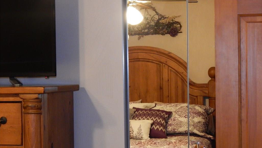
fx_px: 570
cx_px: 131
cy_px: 95
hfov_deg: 25.9
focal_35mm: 82
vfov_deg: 14.7
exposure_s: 1/30
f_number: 4.2
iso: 800
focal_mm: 13.5
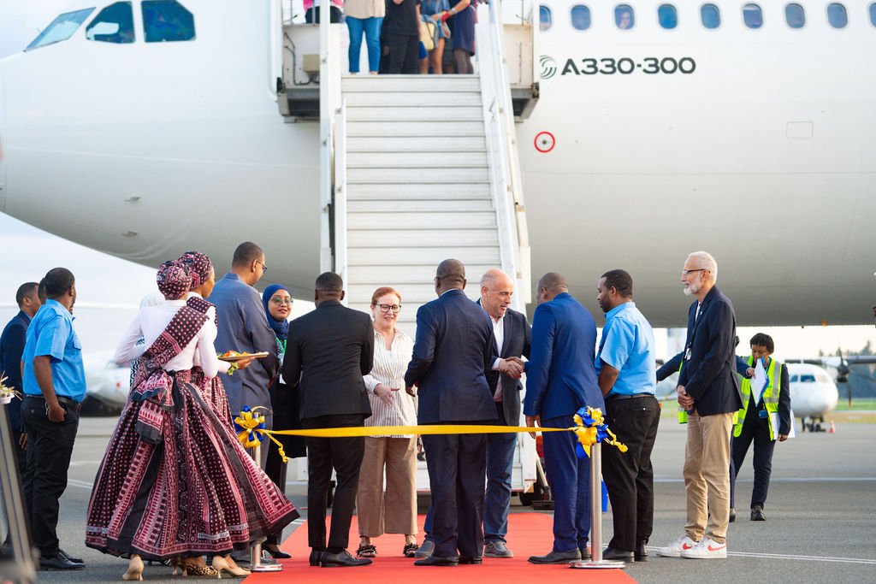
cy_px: 292
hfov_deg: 17.2
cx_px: 438
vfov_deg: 11.5
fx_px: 2896
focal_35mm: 119
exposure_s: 1/200
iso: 400
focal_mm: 119
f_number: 4
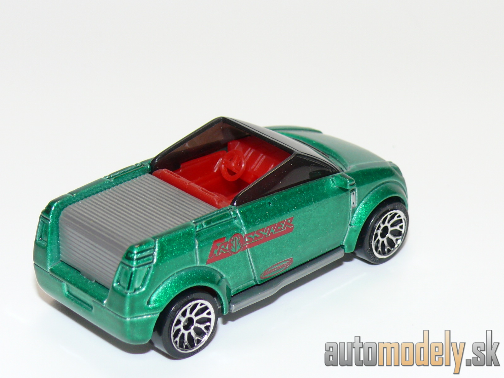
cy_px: 189
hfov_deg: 17.6
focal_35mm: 112
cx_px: 252
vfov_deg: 13.2
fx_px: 1631
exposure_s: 1/30
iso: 100
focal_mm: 14.1
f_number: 4
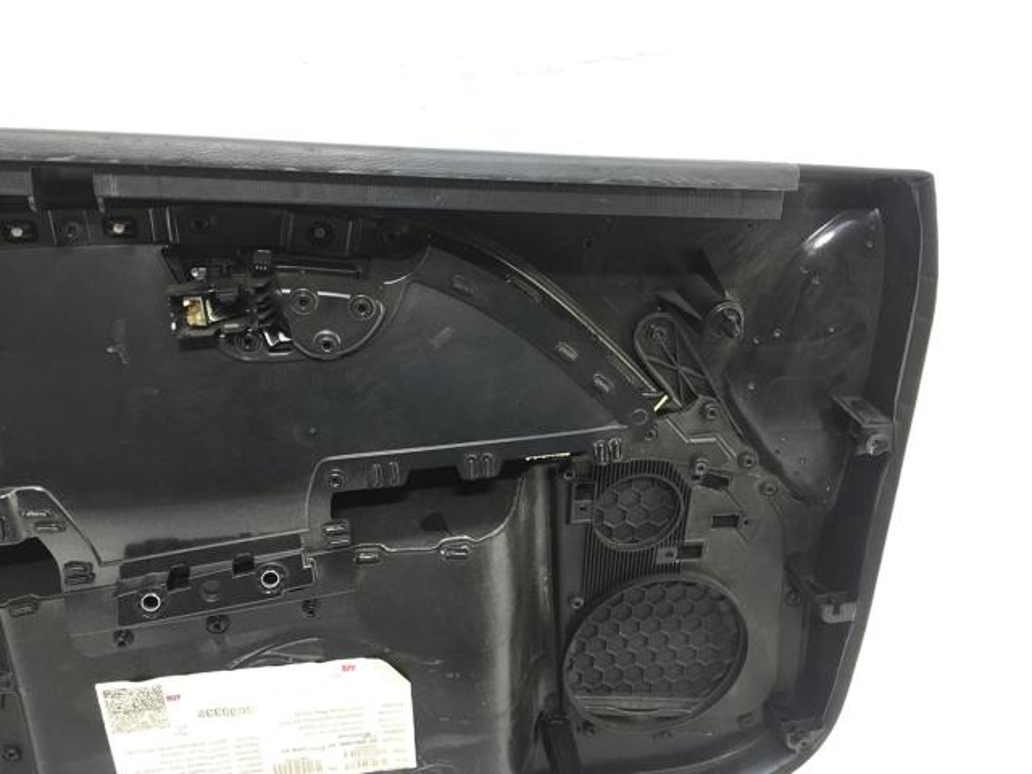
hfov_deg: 61.7
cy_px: 387
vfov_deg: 48.2
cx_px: 516
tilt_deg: -40.9
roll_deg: -4.7
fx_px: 865
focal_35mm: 29
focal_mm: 4.15
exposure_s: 1/120
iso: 40
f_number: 2.2
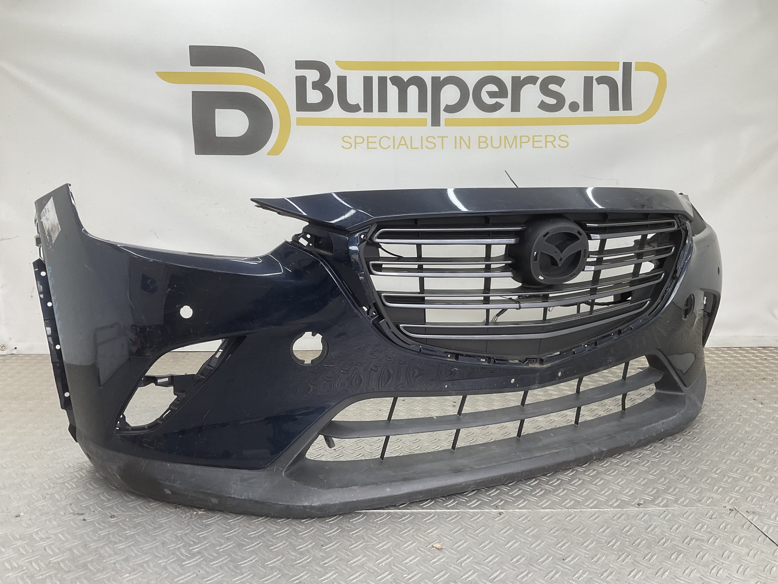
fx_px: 652
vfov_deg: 48.2
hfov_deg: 61.7
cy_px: 292
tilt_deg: -8.7
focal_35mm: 29
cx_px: 389
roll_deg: +0.3
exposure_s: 1/100
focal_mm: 3
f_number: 1.8
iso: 20
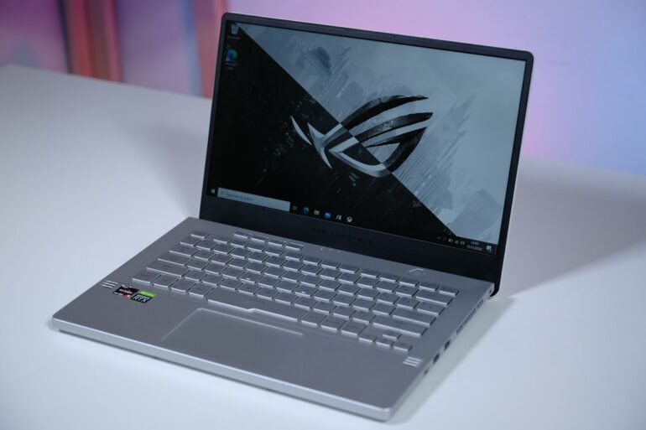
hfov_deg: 30.5
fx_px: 1184
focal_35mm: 66
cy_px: 215
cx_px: 323
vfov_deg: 20.6
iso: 250
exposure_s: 1/100
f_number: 2.8
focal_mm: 44.1
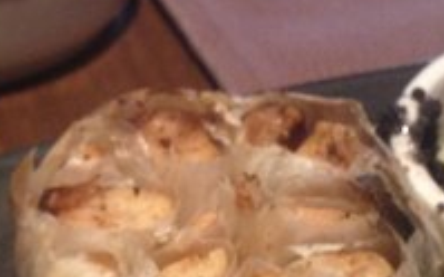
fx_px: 1354
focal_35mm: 112
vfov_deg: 11.5
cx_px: 207
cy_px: 317
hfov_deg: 18.6
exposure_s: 1/20
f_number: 2.4
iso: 250
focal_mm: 4.28
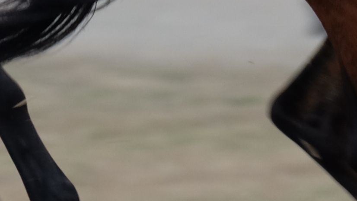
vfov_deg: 0.9
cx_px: 339
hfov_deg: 1.6
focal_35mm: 1341
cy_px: -302
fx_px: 12697
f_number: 6
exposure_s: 1/240
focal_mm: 143.9
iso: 400
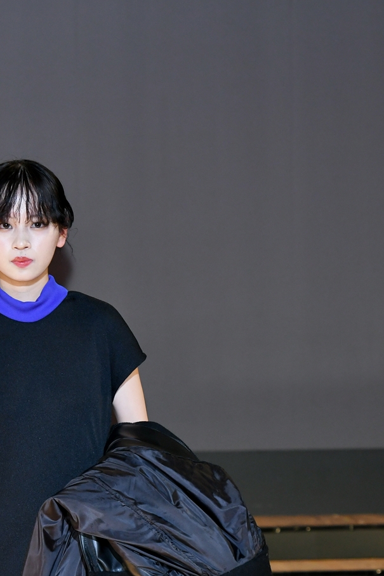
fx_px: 6194
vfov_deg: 5.3
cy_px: 554
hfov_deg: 3.5
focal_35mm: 387
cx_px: 13
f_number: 5.6
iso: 800
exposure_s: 1/250
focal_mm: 122
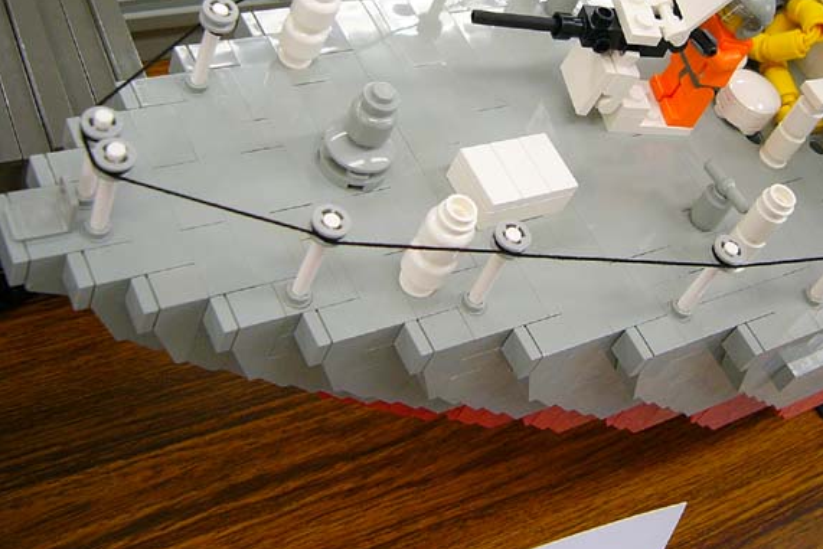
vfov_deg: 26.1
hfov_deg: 38.6
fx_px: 1166
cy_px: 124
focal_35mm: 51
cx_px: 529
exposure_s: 1/60
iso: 100
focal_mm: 5.8
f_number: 2.8
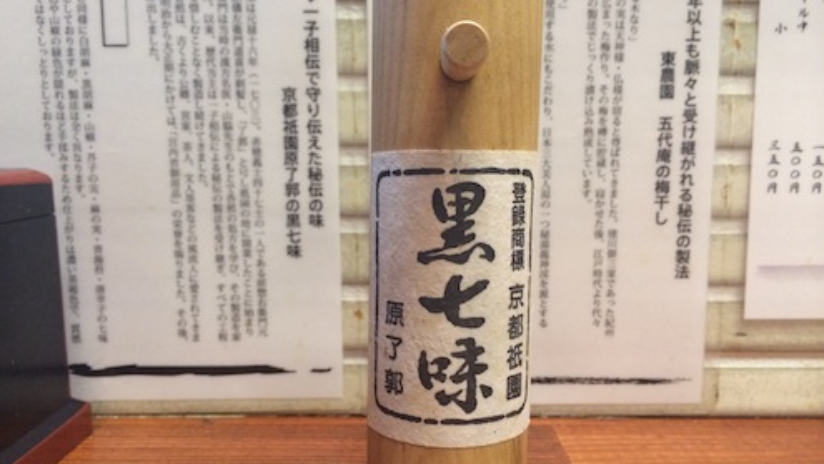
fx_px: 721
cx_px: 410
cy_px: 259
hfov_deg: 59.5
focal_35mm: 33
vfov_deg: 35.6
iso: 160
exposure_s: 1/30
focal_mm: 4.12
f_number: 2.2
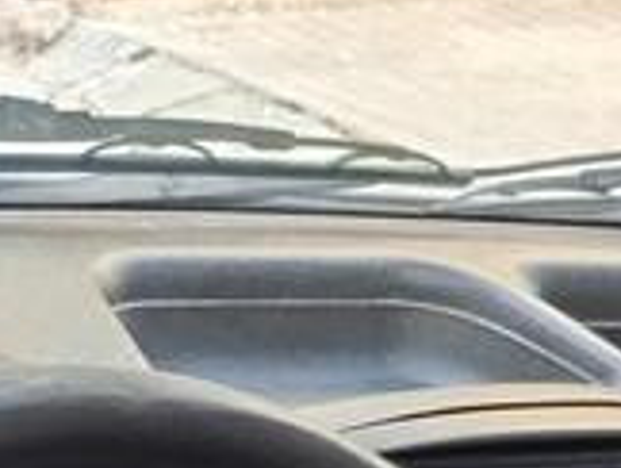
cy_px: 831
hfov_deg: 17.0
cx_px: -19
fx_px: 2030
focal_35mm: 113
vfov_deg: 12.1
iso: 770
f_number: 1.8
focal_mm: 4.22
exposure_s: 1/33.3
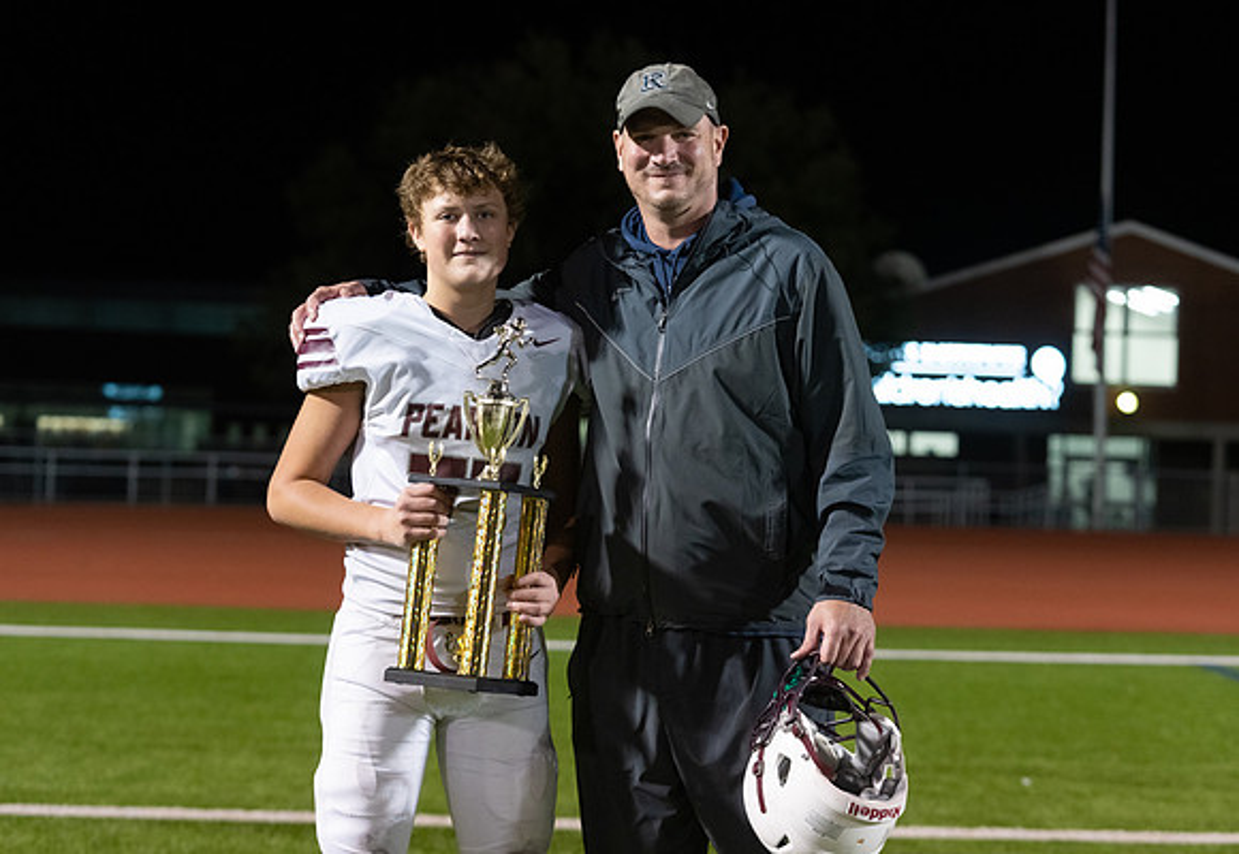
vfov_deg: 17.0
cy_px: 423
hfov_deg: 24.4
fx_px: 2861
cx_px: 659
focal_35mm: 82
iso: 4000
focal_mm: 77
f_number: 3.5
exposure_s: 1/320
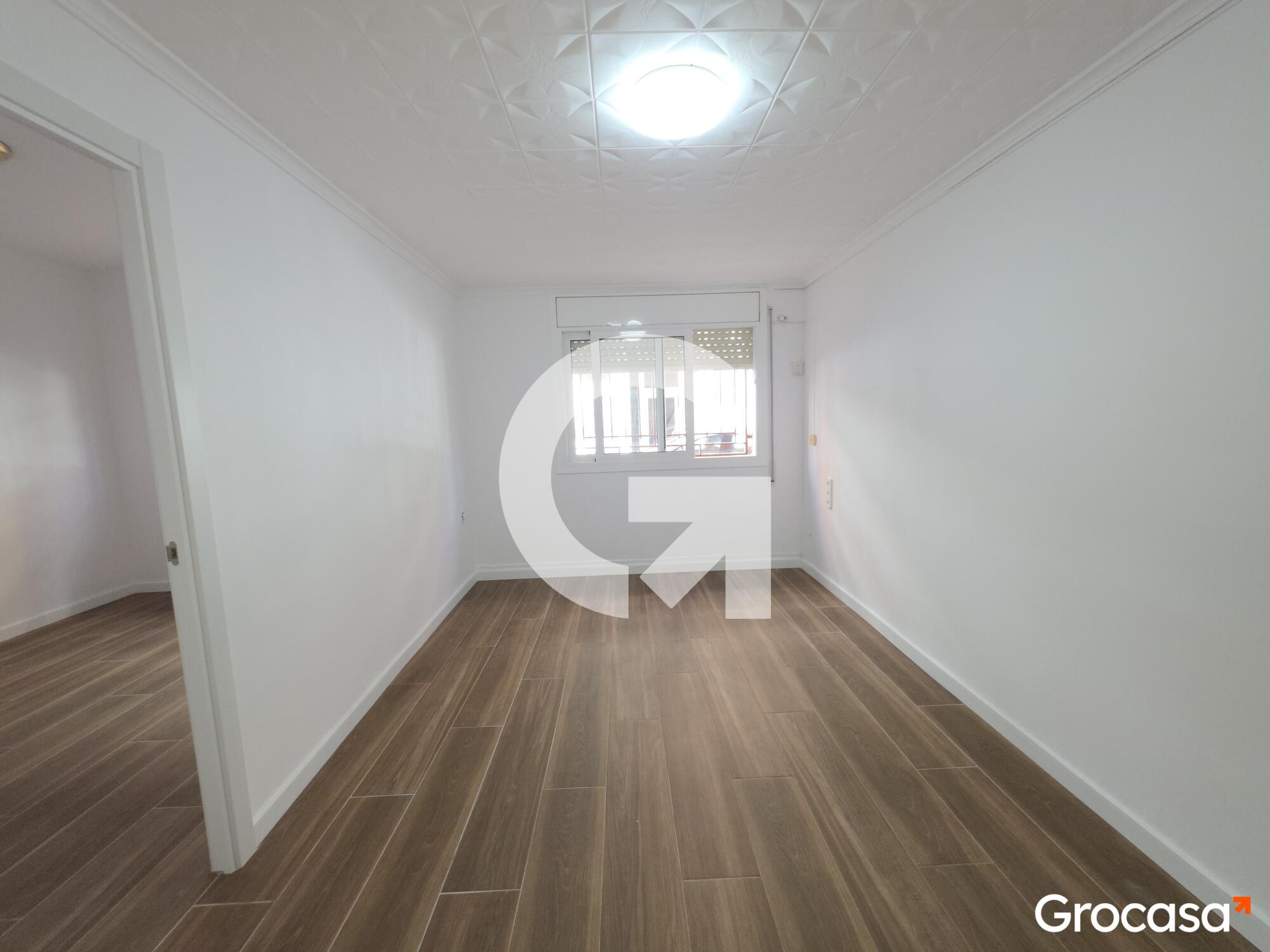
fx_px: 477
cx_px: 635
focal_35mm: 13
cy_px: 476
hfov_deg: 106.2
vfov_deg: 89.9
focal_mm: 2.2
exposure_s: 1/50
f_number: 1.9
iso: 80
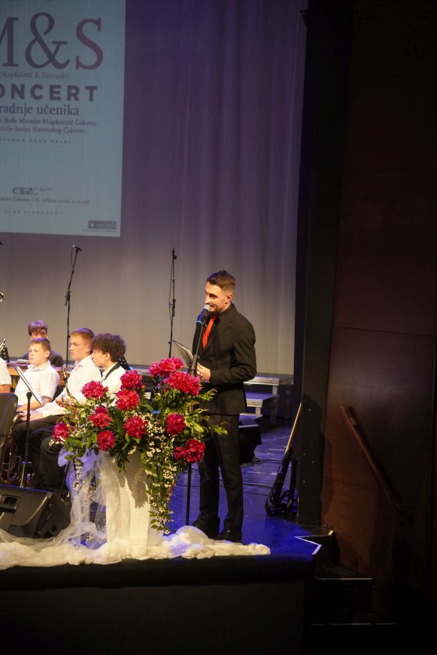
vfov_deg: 27.0
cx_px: 218
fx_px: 1366
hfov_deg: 18.2
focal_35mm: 75
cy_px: 328
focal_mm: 50
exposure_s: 1/125
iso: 2000
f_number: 3.2
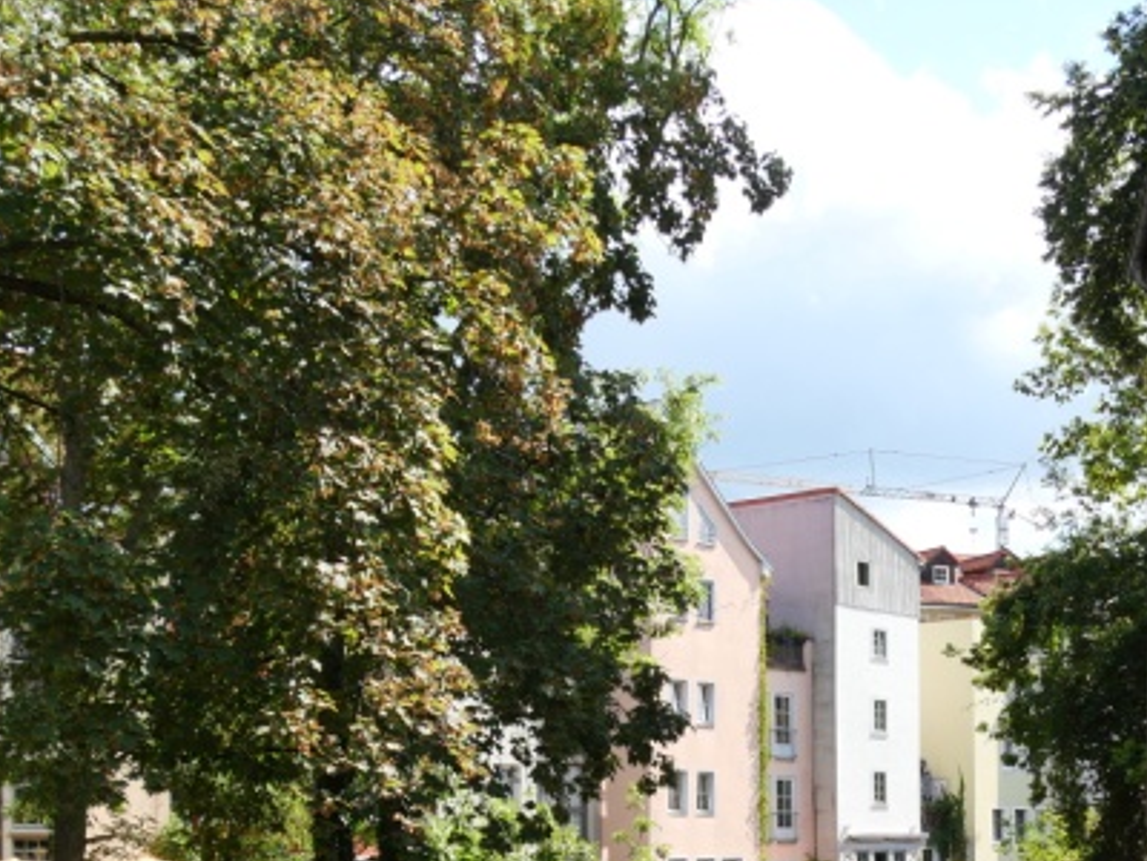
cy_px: 804
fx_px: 1856
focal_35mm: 56
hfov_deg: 34.0
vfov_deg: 25.2
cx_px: 783
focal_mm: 14
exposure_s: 1/250
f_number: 5.6
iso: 200
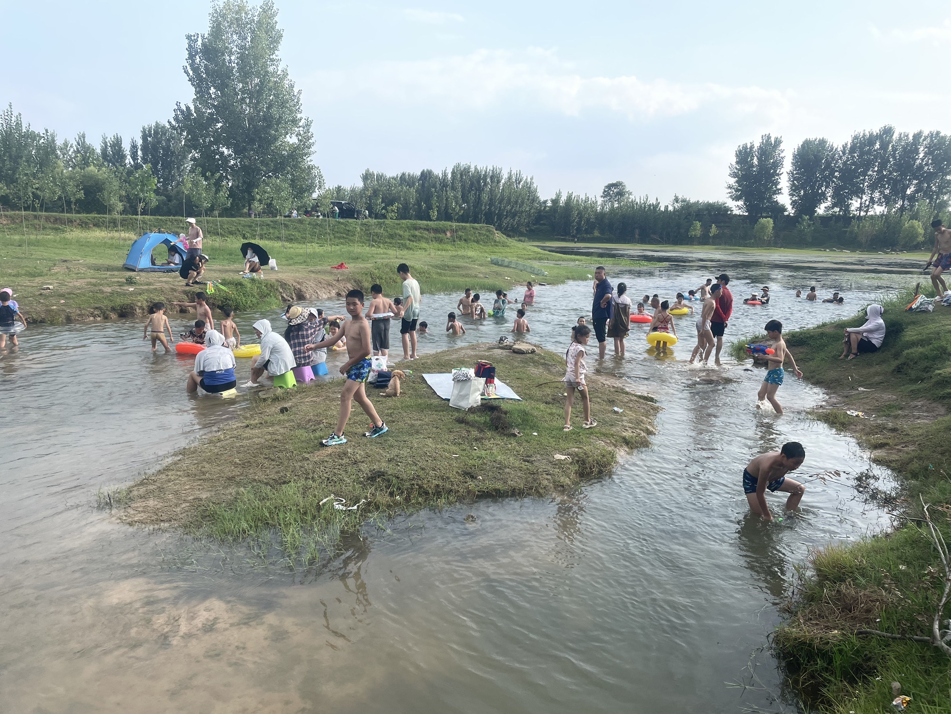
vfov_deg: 53.1
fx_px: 714
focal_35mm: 26
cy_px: 357
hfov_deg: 67.3
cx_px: 476
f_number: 1.6
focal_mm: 4.2
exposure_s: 1/2053
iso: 32
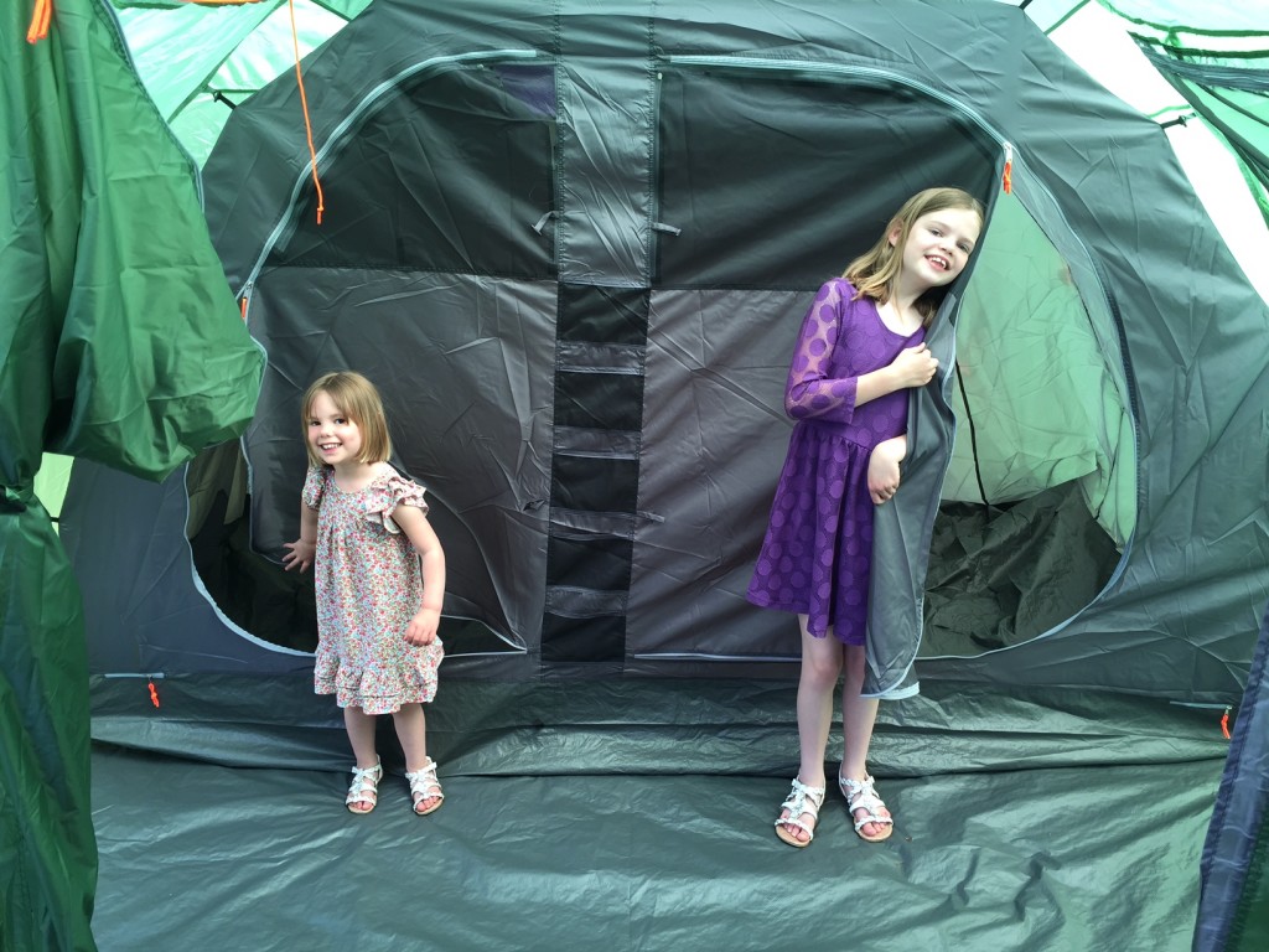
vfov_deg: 48.2
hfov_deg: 61.7
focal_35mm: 29
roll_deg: +0.8
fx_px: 1063
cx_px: 634
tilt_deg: -18.9
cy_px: 476
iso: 32
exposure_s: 1/112
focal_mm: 4.15
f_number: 2.2
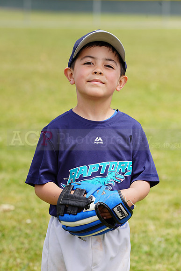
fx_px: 1748
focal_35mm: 232
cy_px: 136
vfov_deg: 8.9
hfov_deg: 5.9
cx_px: 90
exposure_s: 1/250
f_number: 9
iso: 100
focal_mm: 232
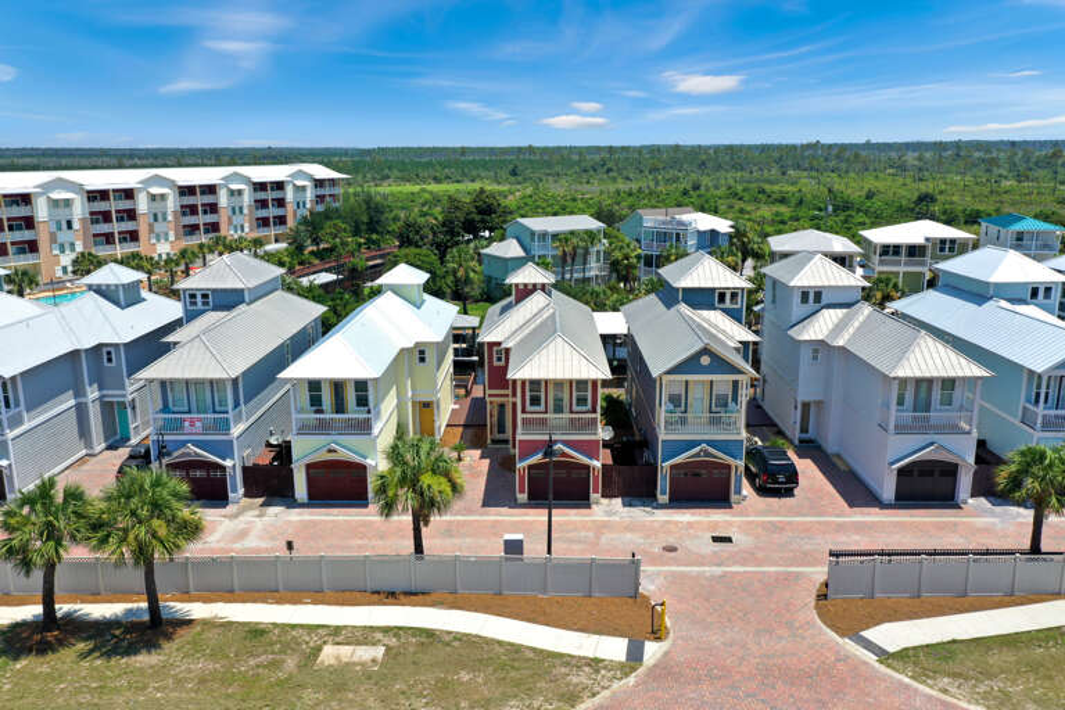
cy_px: 355
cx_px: 532
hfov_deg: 65.5
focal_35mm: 28
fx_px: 828
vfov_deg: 46.4
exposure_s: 1/400
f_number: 5.6
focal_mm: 10.26
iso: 100
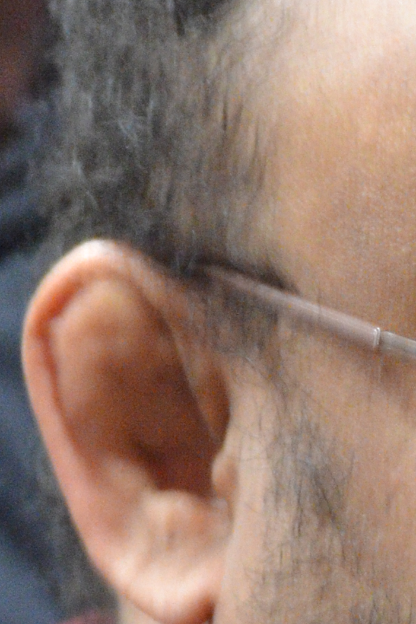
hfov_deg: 1.5
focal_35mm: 920
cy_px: 637
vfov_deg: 2.2
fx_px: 15951
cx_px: 700
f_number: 4.5
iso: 3200
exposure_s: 1/20
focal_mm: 140
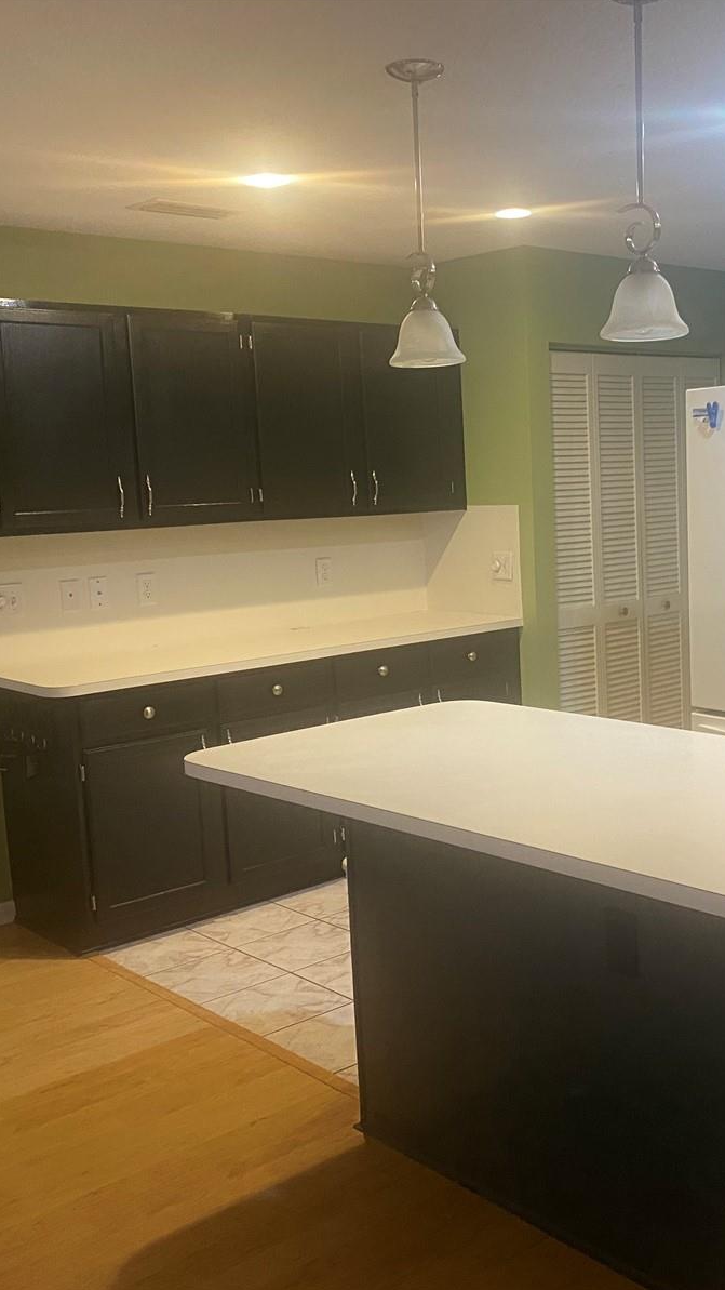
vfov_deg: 52.8
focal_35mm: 38
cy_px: 643
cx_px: 532
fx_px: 1299
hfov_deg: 30.7
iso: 250
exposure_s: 1/60
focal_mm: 4.25
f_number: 1.8
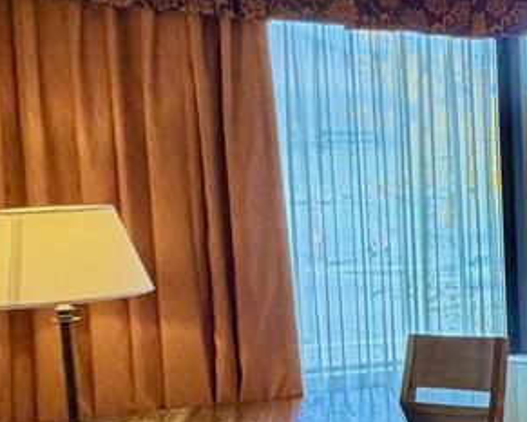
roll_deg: +1.0
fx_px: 749
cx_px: 880
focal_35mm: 48
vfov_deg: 29.8
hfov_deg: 24.4
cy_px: 401
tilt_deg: -13.0
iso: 250
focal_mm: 2.22
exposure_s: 1/60
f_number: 2.2
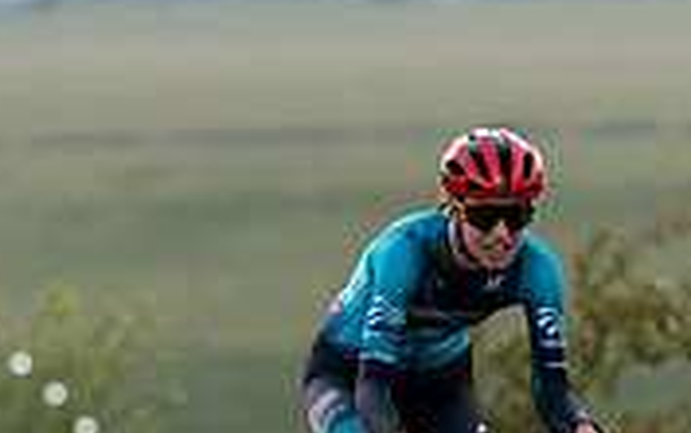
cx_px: 414
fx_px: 10707
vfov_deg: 2.3
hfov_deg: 3.7
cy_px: 447
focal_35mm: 568
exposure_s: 1/1250
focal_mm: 170
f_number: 3.2
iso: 400
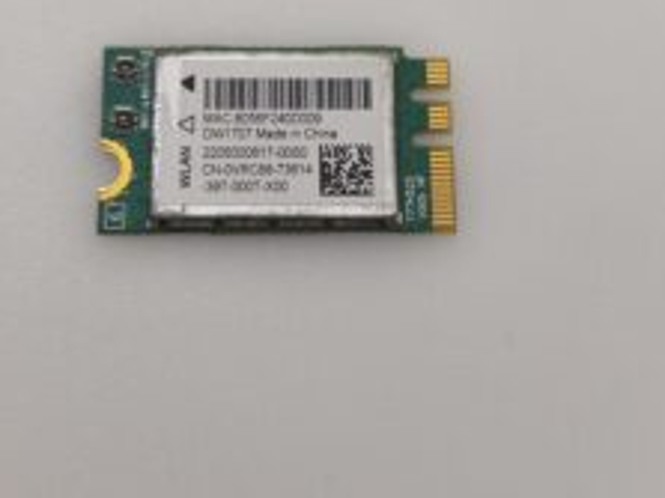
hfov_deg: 34.9
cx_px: 301
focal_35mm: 55
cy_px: 151
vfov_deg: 26.3
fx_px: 1056
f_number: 1.6
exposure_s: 1/50
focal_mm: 6.57
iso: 320
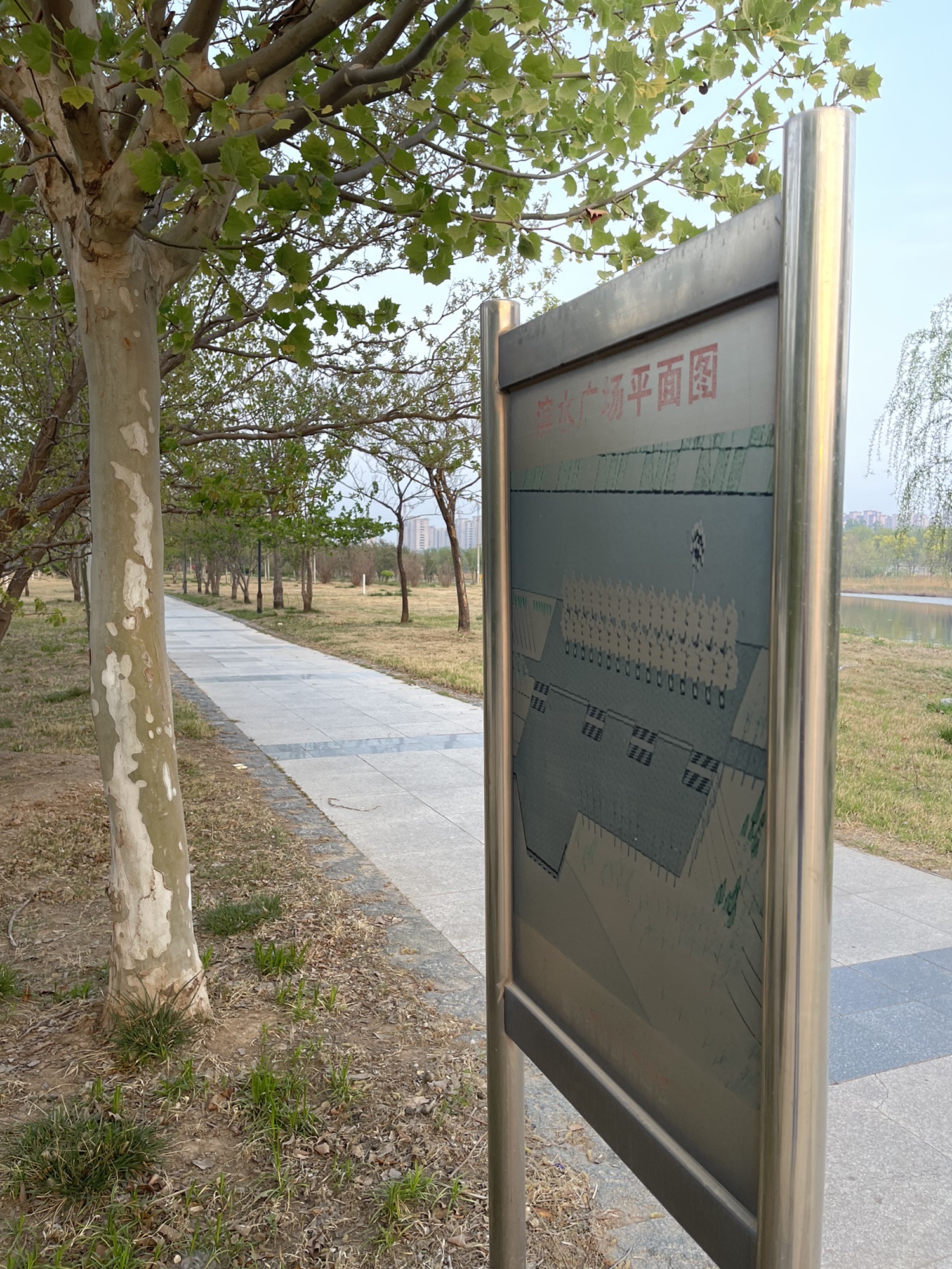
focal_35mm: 26
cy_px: 634
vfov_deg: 67.3
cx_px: 476
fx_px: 953
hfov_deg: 53.1
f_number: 1.6
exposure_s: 1/121
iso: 80
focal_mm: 5.1
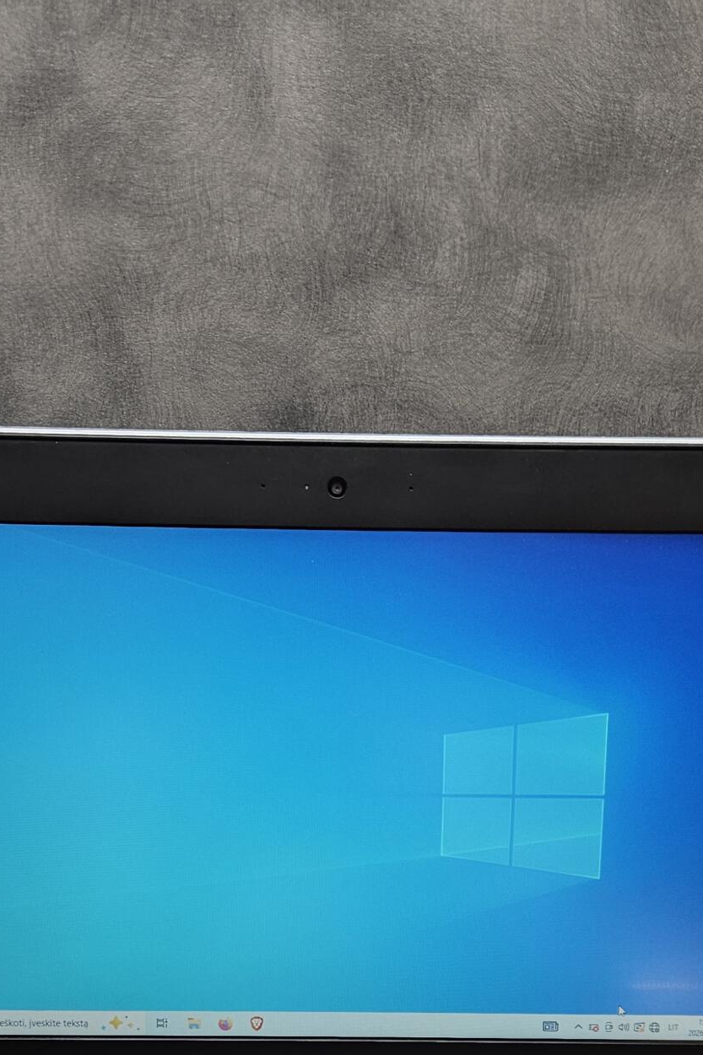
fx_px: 1436
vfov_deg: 37.3
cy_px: 981
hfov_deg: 27.5
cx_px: 346
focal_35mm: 49
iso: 100
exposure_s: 1/100
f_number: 1.8
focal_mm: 5.4
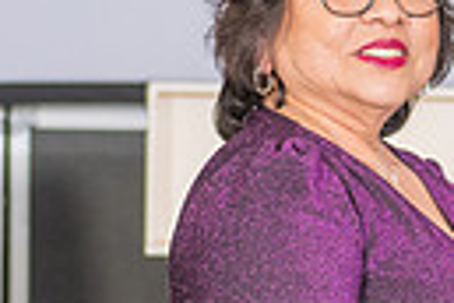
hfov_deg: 5.1
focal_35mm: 404
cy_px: 605
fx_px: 5094
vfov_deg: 3.4
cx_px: 660
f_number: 3.5
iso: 500
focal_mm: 58
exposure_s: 1/160
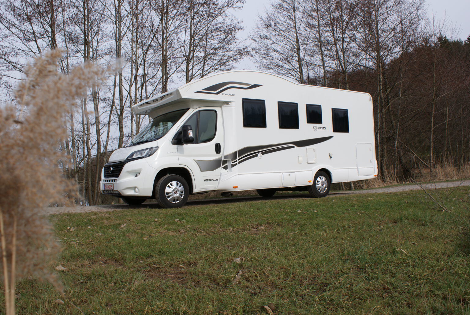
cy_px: 158
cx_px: 235
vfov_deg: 43.7
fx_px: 392
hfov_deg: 61.9
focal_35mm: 30
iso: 100
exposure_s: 1/125
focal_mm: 20
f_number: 10
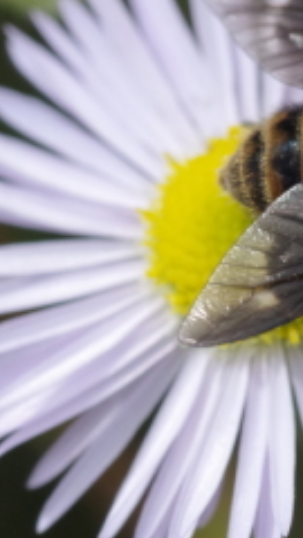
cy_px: 205
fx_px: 5042
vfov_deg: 6.1
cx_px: 426
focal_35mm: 353
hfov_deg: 3.4
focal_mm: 90
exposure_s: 1/350
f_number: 8
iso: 800
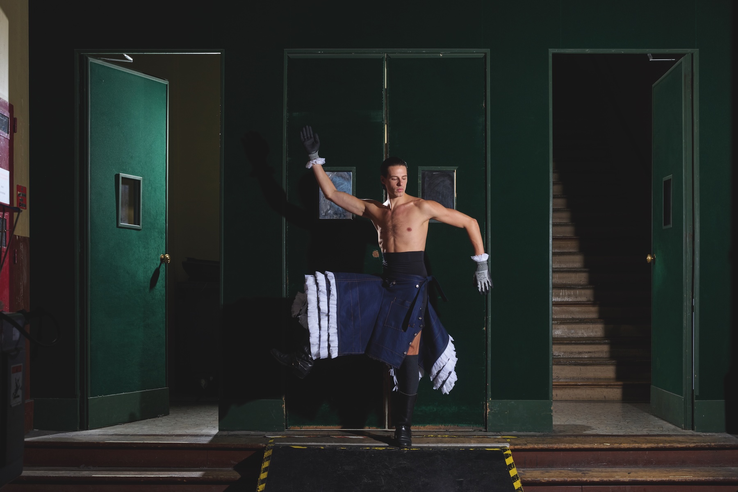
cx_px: 369
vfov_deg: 27.0
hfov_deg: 39.6
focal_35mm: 50
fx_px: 1025
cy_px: 246
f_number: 8
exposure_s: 1/250
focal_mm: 50
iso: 500
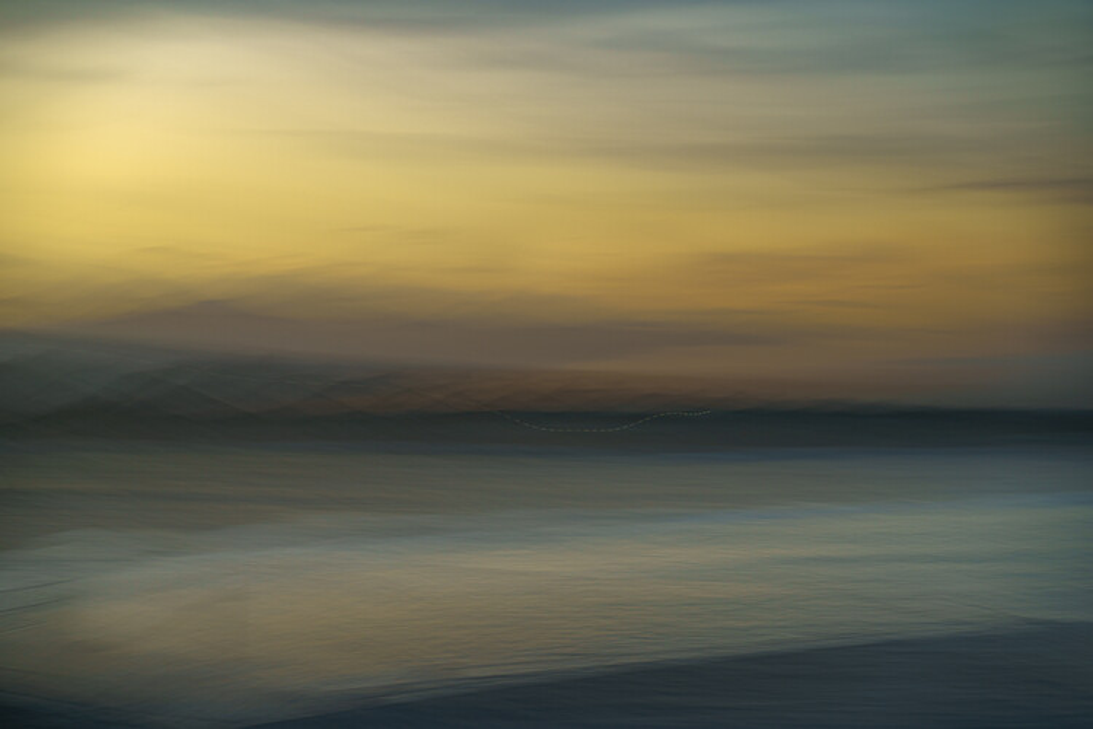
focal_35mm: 100
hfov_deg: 20.4
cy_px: 364
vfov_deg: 13.7
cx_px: 546
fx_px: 3036
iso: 320
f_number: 9
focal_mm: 100
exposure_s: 1/1.25
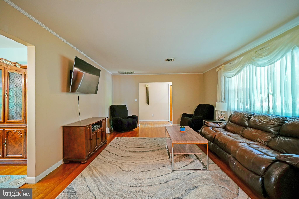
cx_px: 150
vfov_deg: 77.3
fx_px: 125
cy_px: 100
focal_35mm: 15
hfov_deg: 100.4
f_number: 2.8
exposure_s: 1/30
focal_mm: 10
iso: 1000
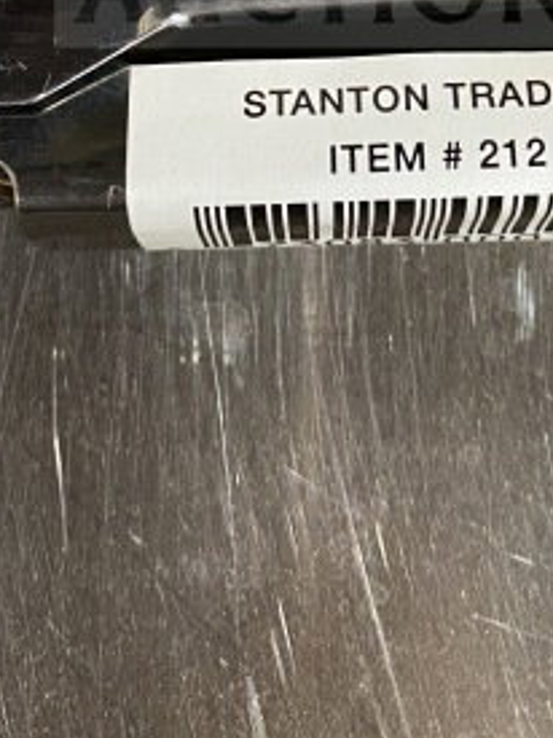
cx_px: 354
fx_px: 1577
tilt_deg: -83.3
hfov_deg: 19.8
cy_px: -165
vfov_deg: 23.8
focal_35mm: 74
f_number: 1.8
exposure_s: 1/60
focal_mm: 4.25
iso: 500
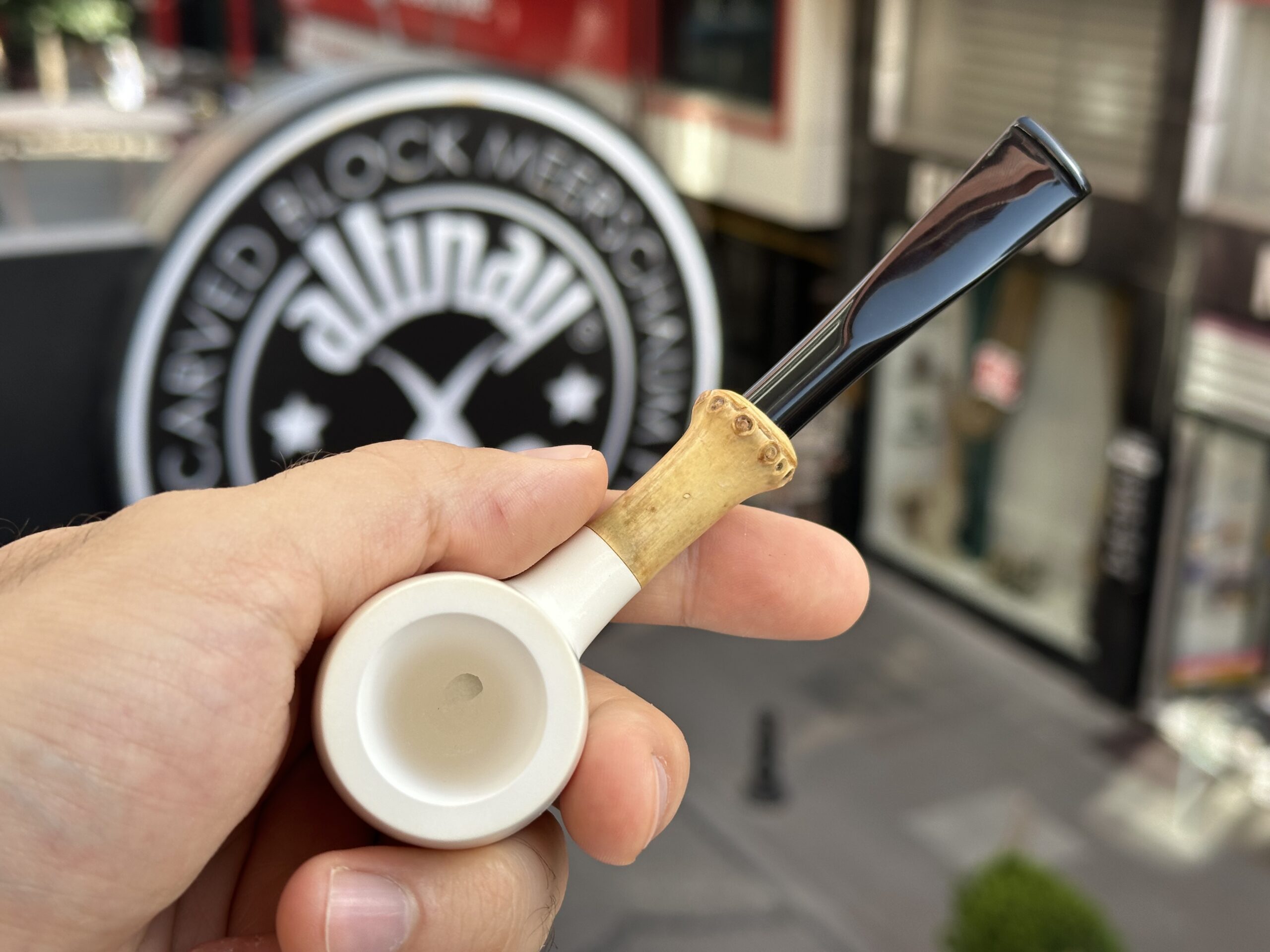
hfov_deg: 39.7
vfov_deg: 30.3
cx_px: 635
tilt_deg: -17.8
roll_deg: -1.3
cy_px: 476
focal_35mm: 48
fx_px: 1761
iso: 64
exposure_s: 1/685
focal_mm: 6.86
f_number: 1.78
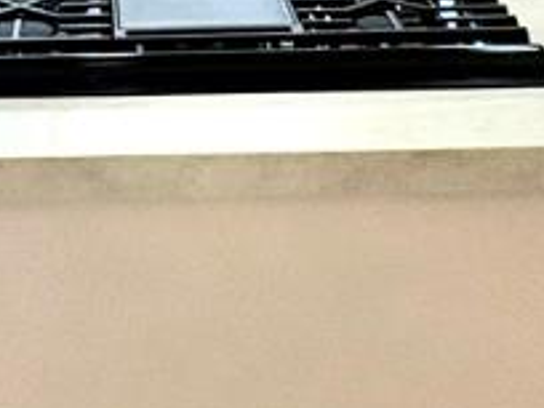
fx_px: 1619
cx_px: 123
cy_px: -273
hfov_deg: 18.9
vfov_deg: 13.2
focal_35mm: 103
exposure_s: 1/137
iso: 64
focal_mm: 2.22
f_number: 2.2
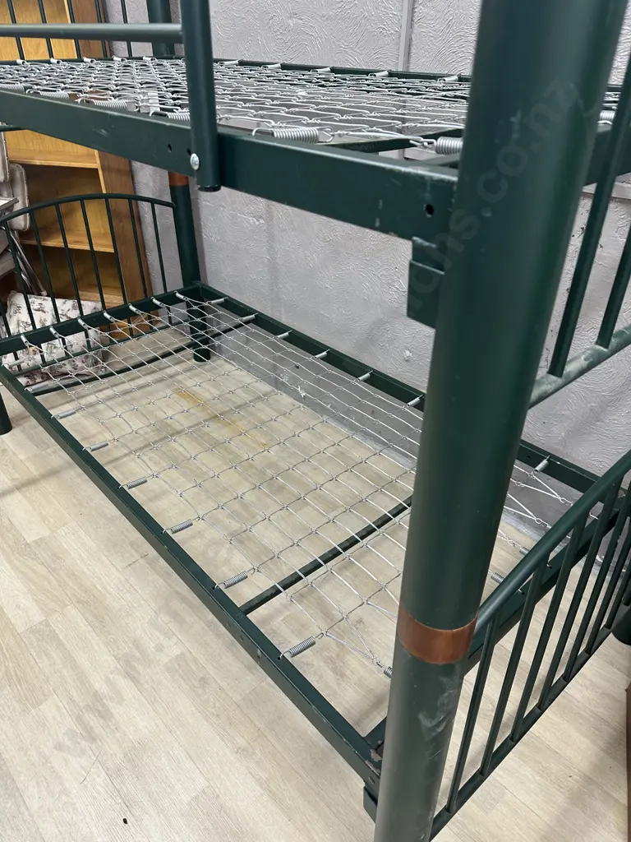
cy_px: 421
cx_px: 316
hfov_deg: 56.8
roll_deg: +0.1
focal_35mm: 24
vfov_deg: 71.6
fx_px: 583
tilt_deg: -32.7
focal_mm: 6.86
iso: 125
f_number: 1.78
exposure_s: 1/50
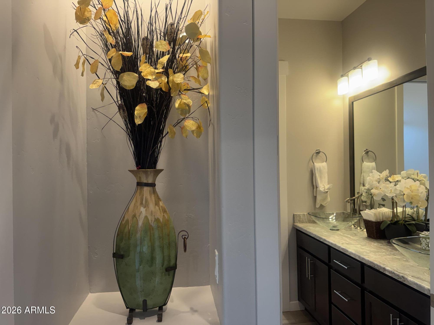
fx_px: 301
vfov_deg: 56.8
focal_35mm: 24
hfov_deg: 71.6
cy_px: 162
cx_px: 217
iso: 200
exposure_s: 1/120
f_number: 1.78
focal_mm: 6.76
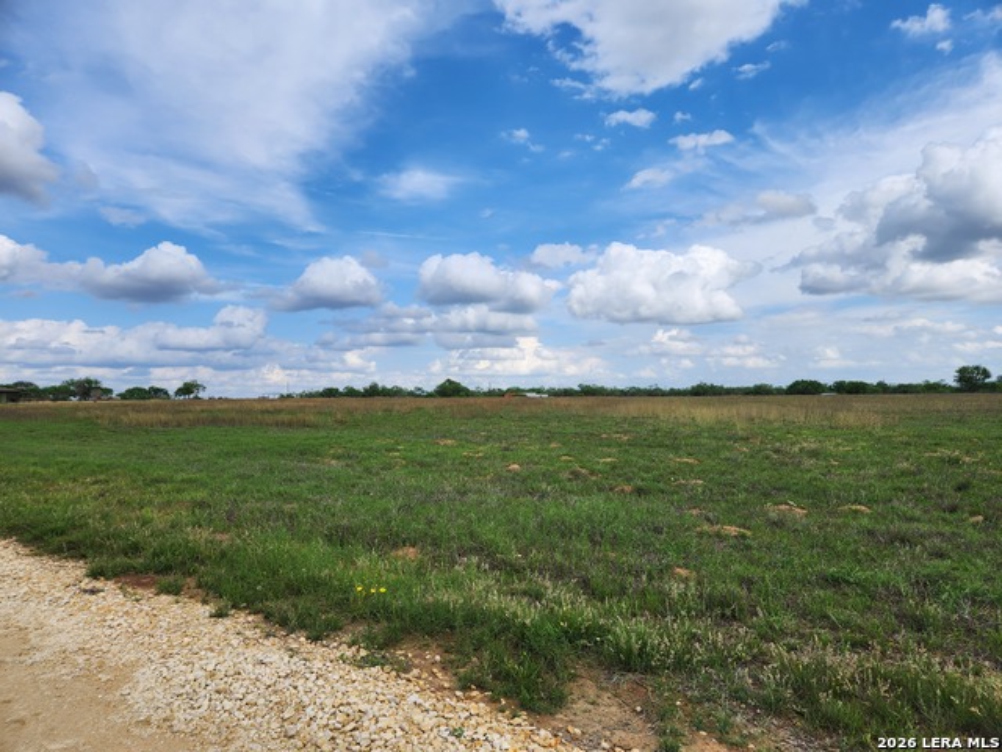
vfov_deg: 58.9
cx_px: 501
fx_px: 666
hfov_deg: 73.9
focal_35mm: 23
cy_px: 376
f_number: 1.8
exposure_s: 1/1889
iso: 20
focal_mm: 5.4
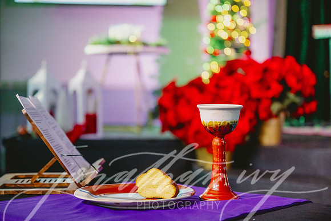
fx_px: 644
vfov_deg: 19.5
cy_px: 110
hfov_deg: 28.8
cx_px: 166
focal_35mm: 70
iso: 2000
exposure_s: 1/320
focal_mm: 70
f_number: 2.8
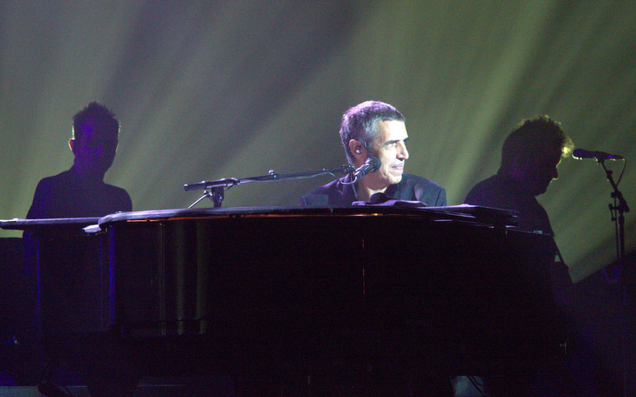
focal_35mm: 307
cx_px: 318
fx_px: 5322
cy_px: 207
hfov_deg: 6.8
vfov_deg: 4.3
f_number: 8
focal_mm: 200
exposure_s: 1/60
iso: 400
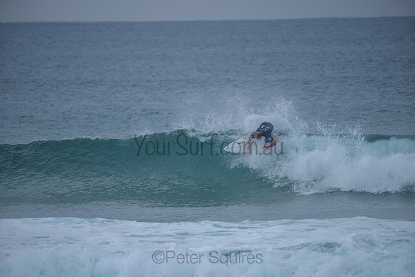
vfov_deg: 2.8
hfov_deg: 4.1
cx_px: 208
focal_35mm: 500
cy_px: 138
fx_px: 5765
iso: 360
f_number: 5.6
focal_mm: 500
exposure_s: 1/2000
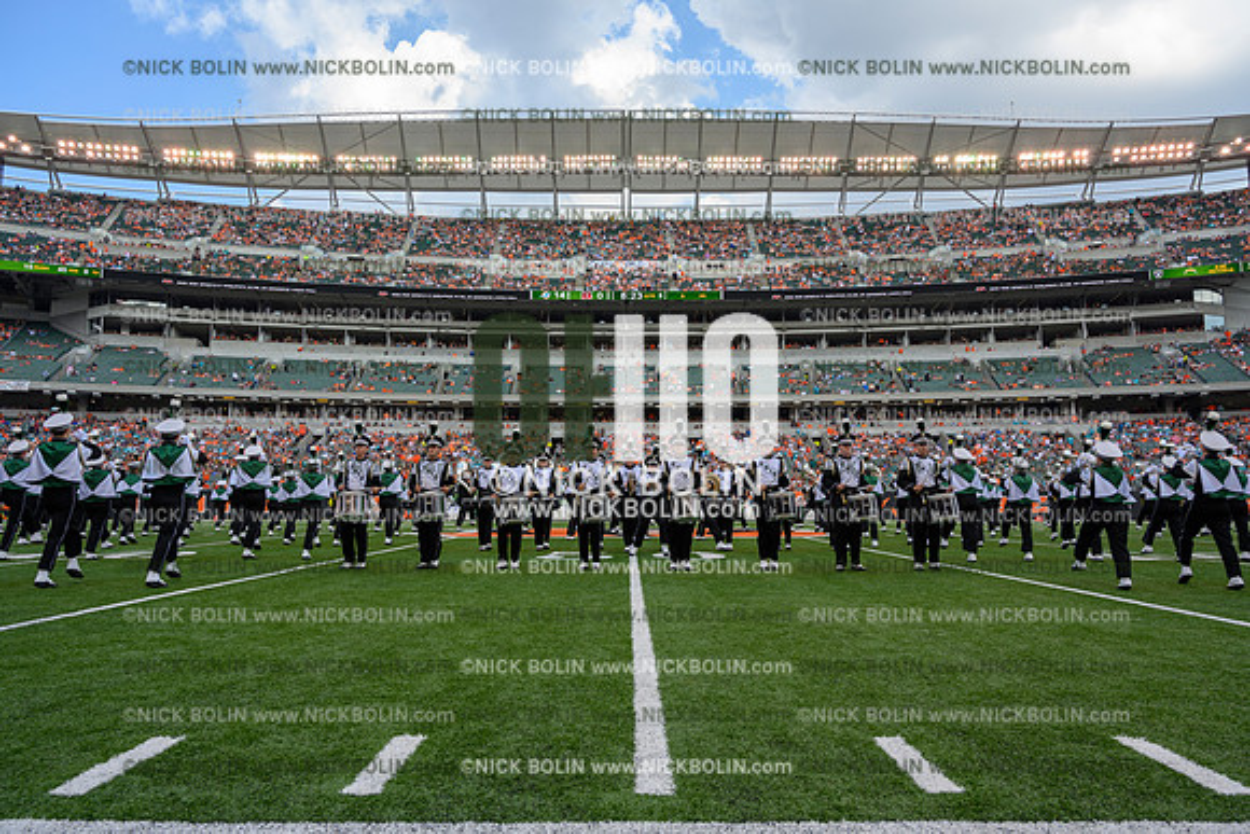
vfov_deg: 53.2
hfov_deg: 73.7
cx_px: 625
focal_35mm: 24
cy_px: 417
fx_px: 833
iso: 80
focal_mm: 24
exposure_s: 1/100
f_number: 7.1
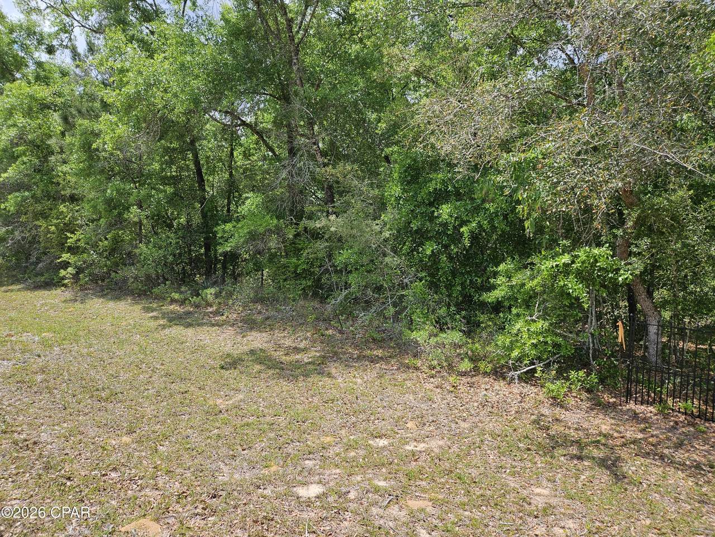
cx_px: 358
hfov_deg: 73.9
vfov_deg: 58.9
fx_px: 475
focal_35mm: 23
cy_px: 268
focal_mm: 5.4
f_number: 1.8
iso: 32
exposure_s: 1/1425
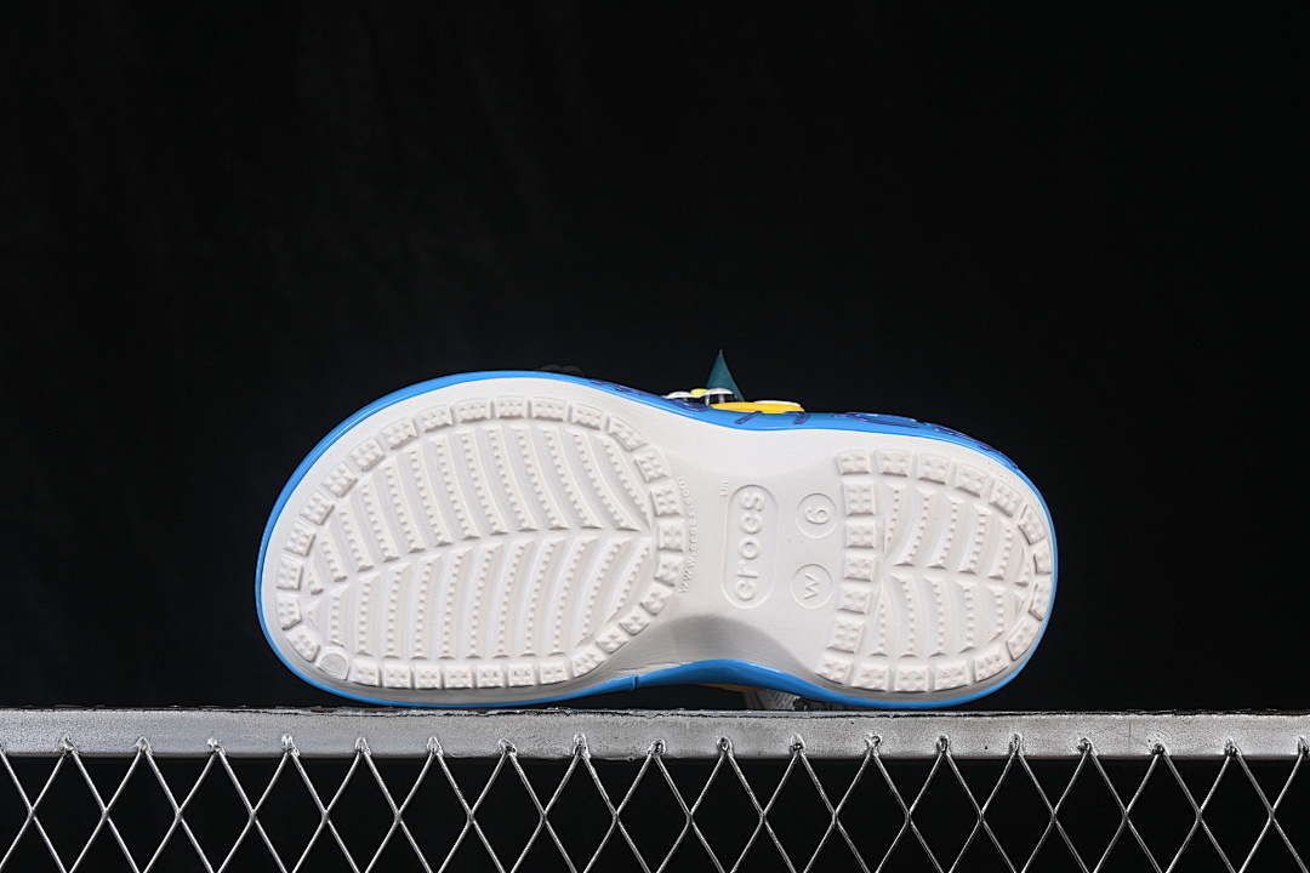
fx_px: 2729
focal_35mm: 75
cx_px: 655
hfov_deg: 27.0
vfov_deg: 18.2
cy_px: 436
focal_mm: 50
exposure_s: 1/80
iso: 160
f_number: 8
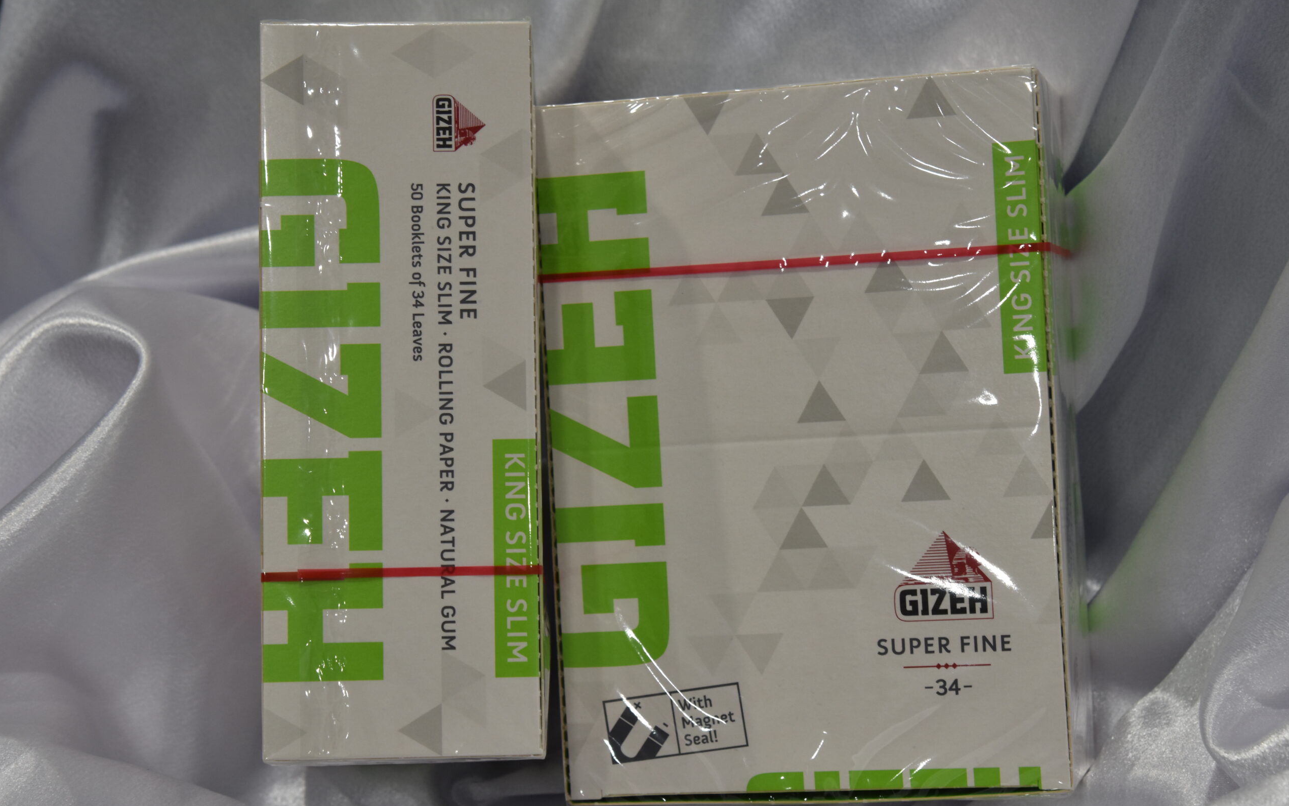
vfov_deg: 15.5
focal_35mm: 85
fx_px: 2969
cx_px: 645
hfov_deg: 24.5
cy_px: 430
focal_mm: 55
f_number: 7.1
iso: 500
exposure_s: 1/25
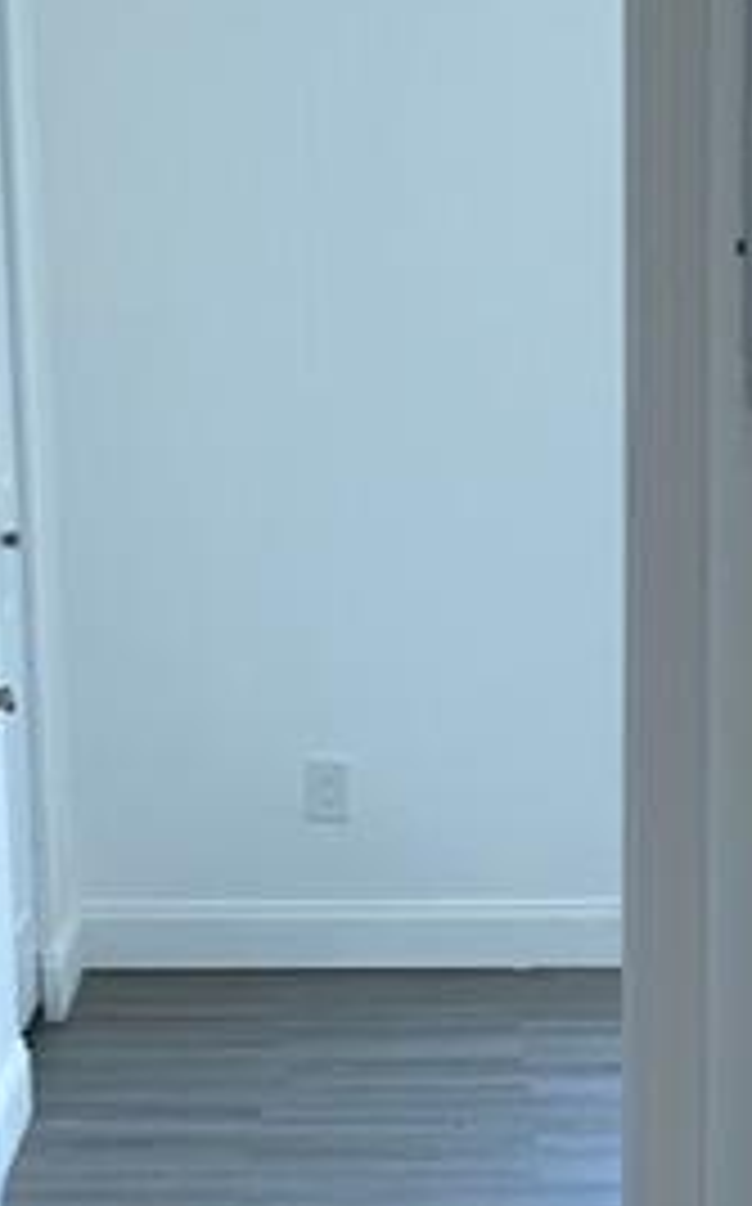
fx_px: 3746
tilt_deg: -14.8
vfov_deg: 17.9
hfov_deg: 11.4
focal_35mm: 114
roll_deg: -0.6
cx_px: 702
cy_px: 1166
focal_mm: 6.86
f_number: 1.78
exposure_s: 1/120
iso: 125
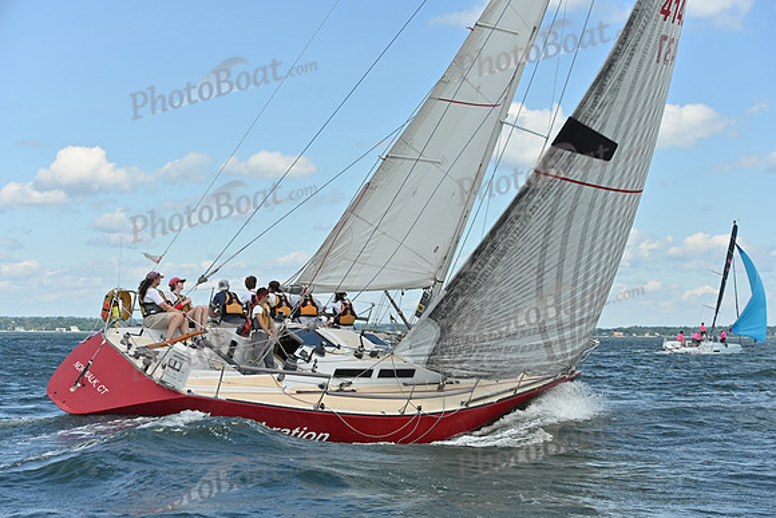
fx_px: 1509
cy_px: 259
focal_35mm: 70
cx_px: 388
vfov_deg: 19.5
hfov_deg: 28.8
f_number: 6.3
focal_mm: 70
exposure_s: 1/1250
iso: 250
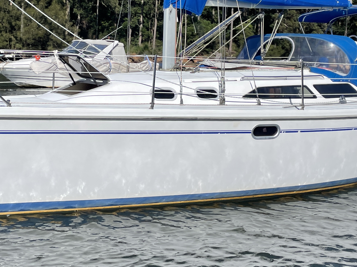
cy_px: 63
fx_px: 619
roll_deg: -0.9
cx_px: 151
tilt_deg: -1.0
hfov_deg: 32.1
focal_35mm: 60
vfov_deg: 24.1
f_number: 1.6
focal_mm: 4.2
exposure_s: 1/5814
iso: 32
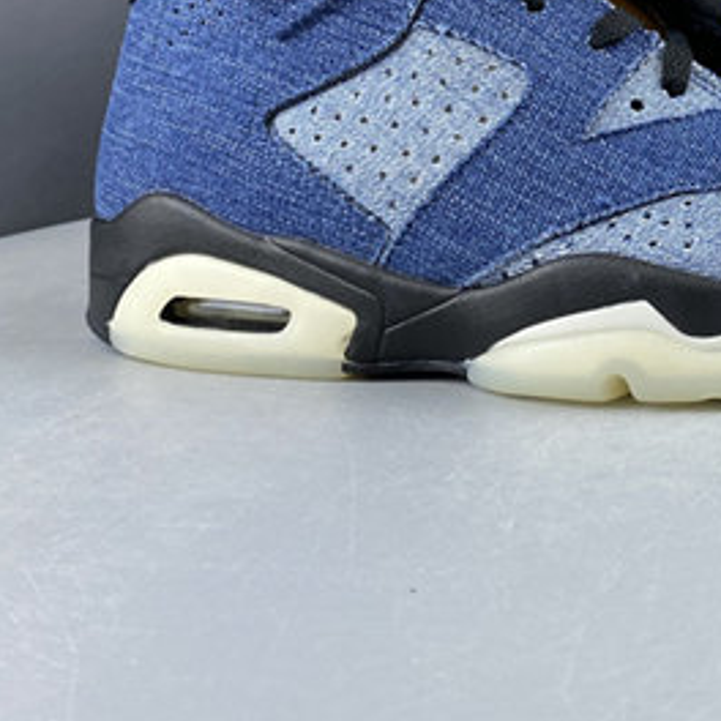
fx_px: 1437
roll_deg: +1.4
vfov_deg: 27.1
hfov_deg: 26.2
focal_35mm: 61
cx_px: 773
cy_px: 64
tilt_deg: -1.7
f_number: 1.8
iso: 100
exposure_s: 1/100
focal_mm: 4.25
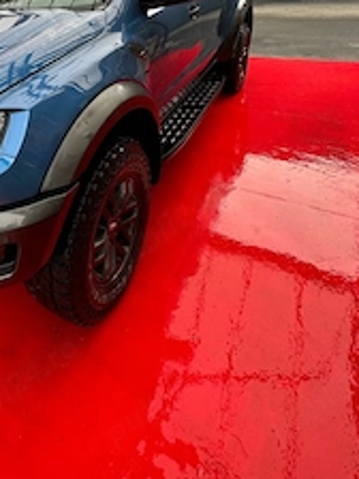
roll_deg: +5.3
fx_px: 346
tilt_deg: -16.2
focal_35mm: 25
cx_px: 51
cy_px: 83
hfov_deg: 50.1
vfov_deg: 62.4
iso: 40
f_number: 2.2
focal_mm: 2.22
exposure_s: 1/242
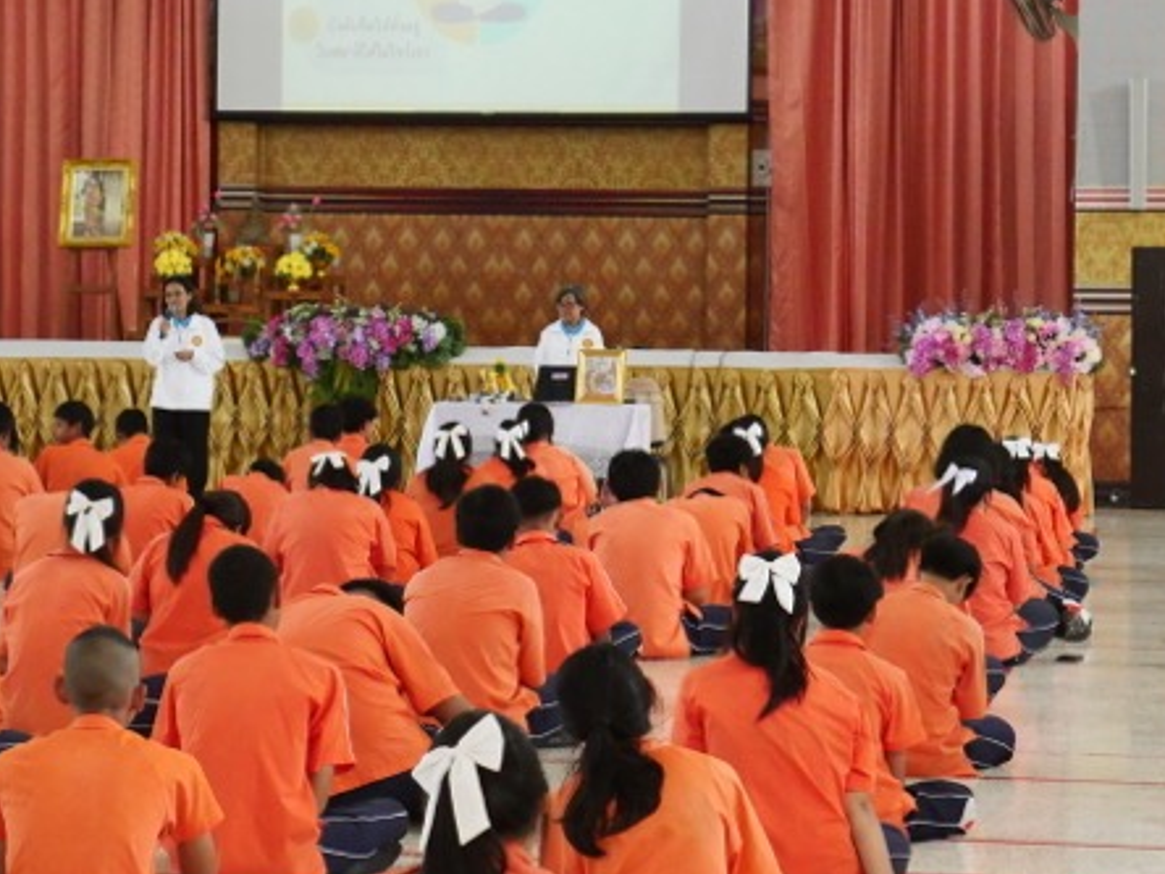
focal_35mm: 121
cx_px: 396
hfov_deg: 16.2
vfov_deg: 12.2
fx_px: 4072
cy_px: 352
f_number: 7.1
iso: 6400
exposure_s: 1/250
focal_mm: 42
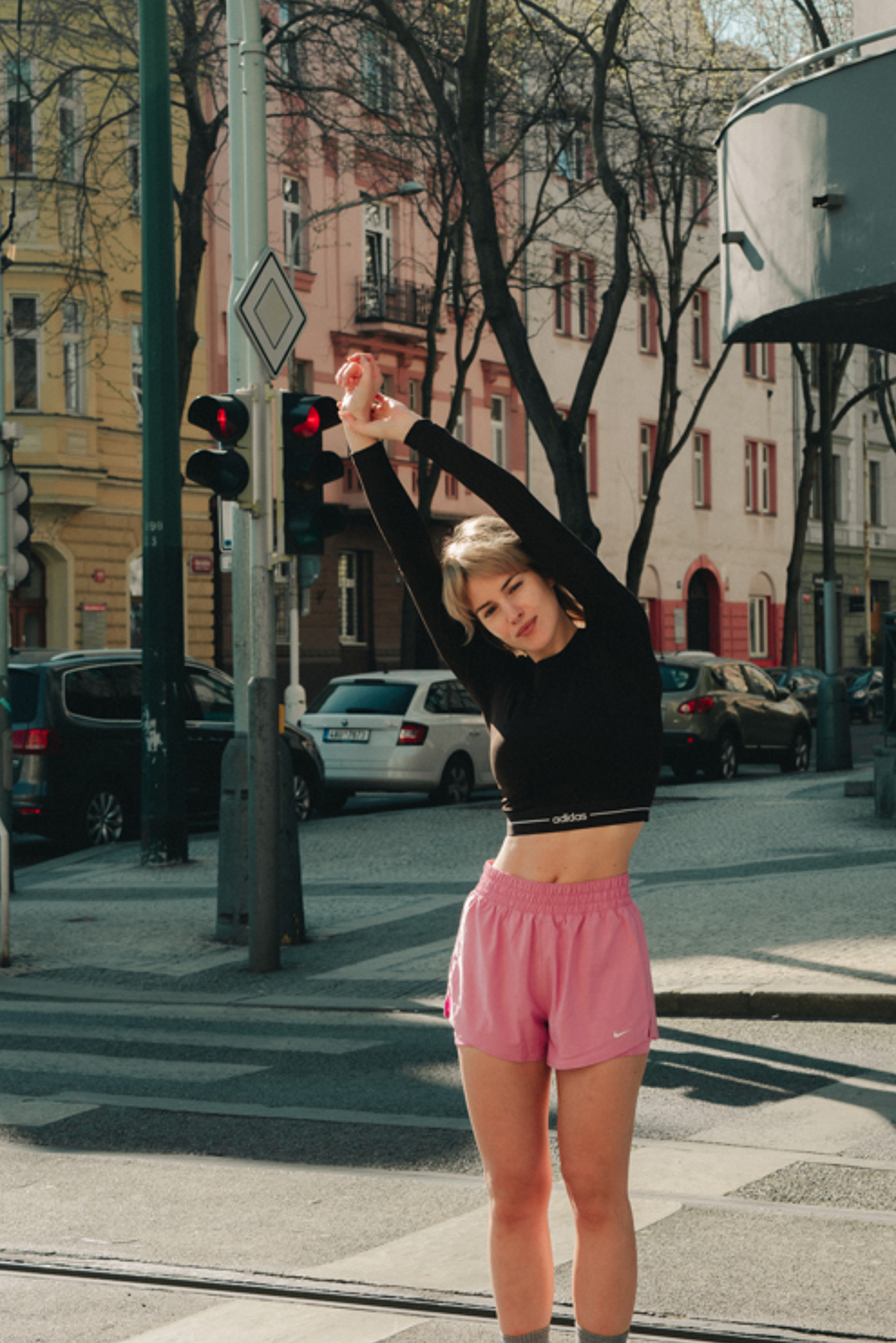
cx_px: 556
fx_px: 2239
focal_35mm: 60
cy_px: 777
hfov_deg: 22.6
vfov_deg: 33.3
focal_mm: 43
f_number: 6.3
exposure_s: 1/250
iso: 160
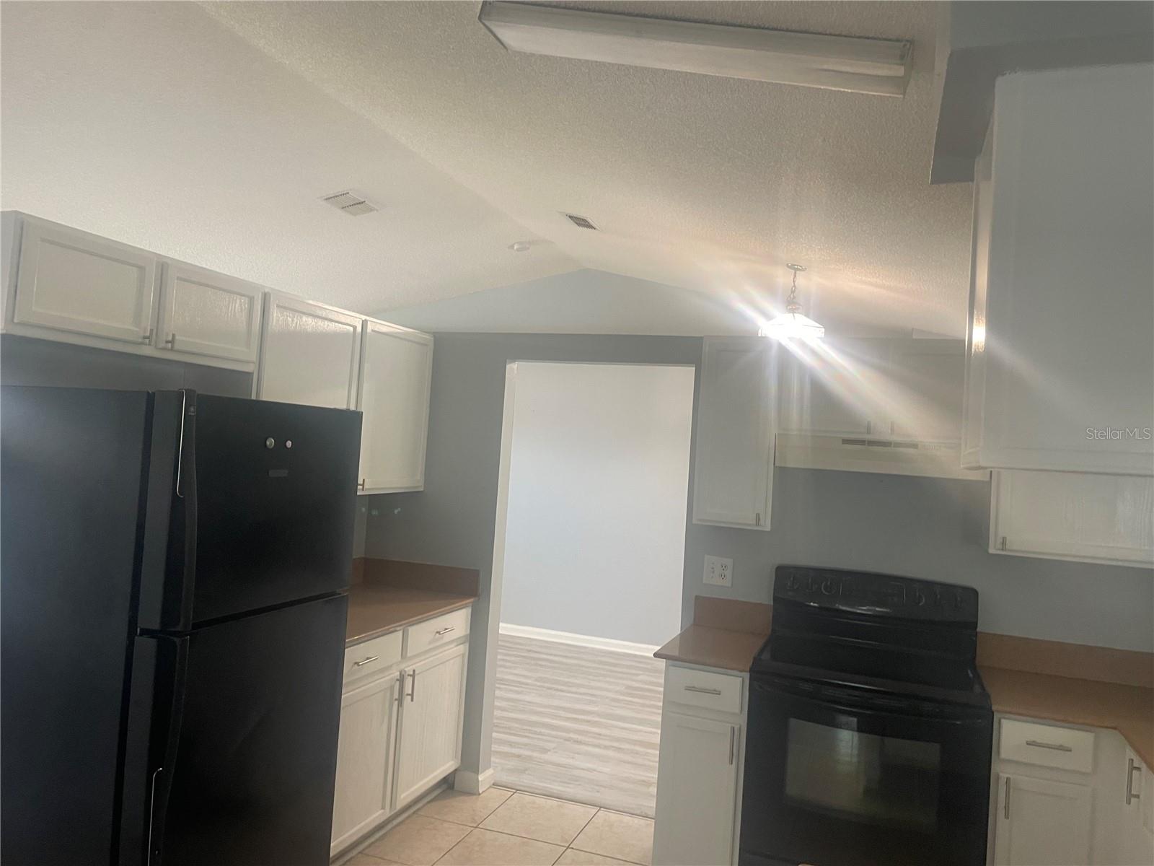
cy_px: 433
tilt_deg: +1.9
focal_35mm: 26
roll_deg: -3.3
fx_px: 867
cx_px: 577
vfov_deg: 53.1
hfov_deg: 67.3
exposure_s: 1/60
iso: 125
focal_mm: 4.2
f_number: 1.6
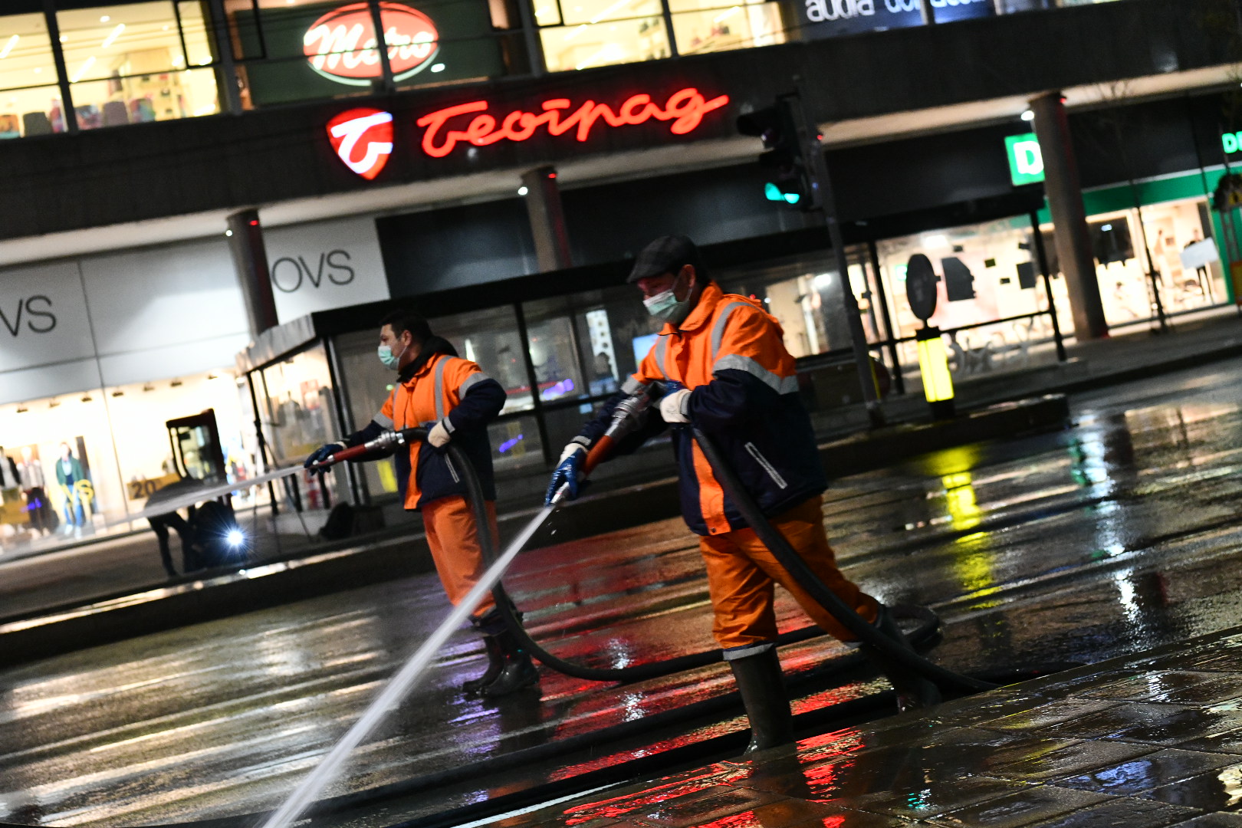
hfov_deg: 32.4
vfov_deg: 21.9
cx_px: 621
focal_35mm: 62
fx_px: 2139
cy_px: 414
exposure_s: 1/125
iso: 6400
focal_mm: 62
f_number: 4.5
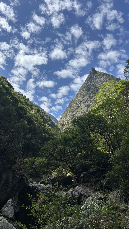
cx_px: 53
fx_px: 176
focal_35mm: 29
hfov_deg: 40.0
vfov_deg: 66.1
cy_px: 114
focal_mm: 5.7
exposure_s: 1/3257
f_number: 1.5
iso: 50
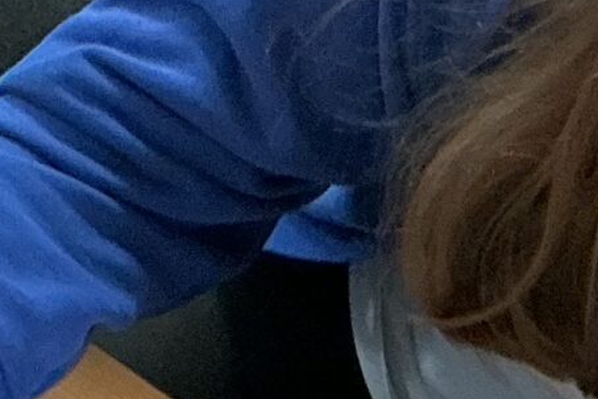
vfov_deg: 8.1
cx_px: 53
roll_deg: -30.1
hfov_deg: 12.0
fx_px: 2825
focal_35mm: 170
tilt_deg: -43.8
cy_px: 350
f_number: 1.8
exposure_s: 1/60
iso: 125
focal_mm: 3
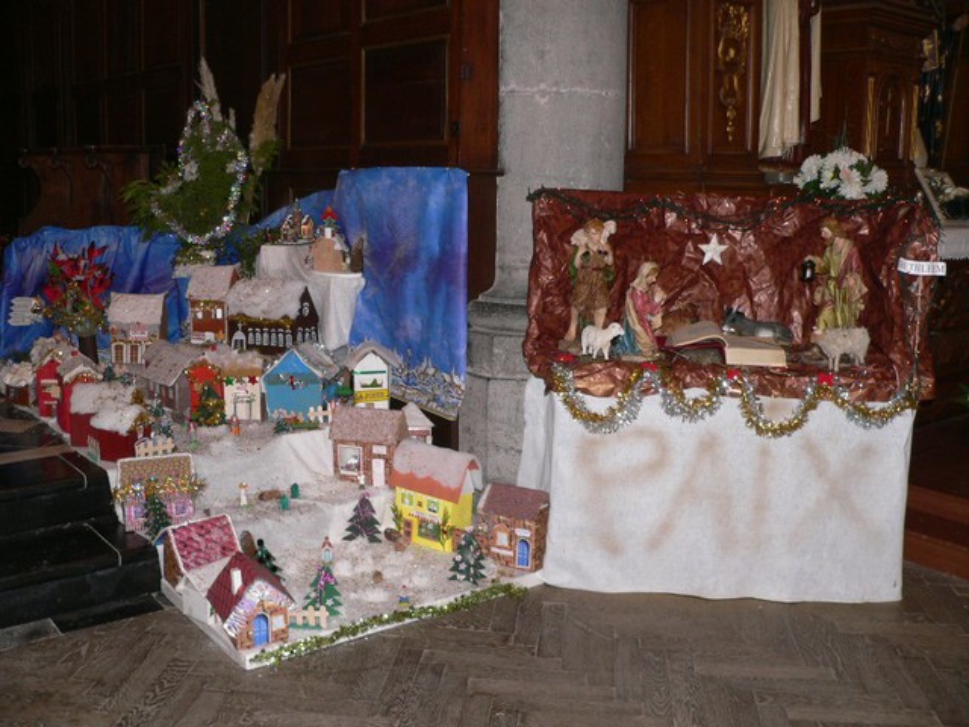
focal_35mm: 36
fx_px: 1008
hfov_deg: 51.4
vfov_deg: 39.7
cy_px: 364
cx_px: 484
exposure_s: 1/60
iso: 150
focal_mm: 6
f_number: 2.8
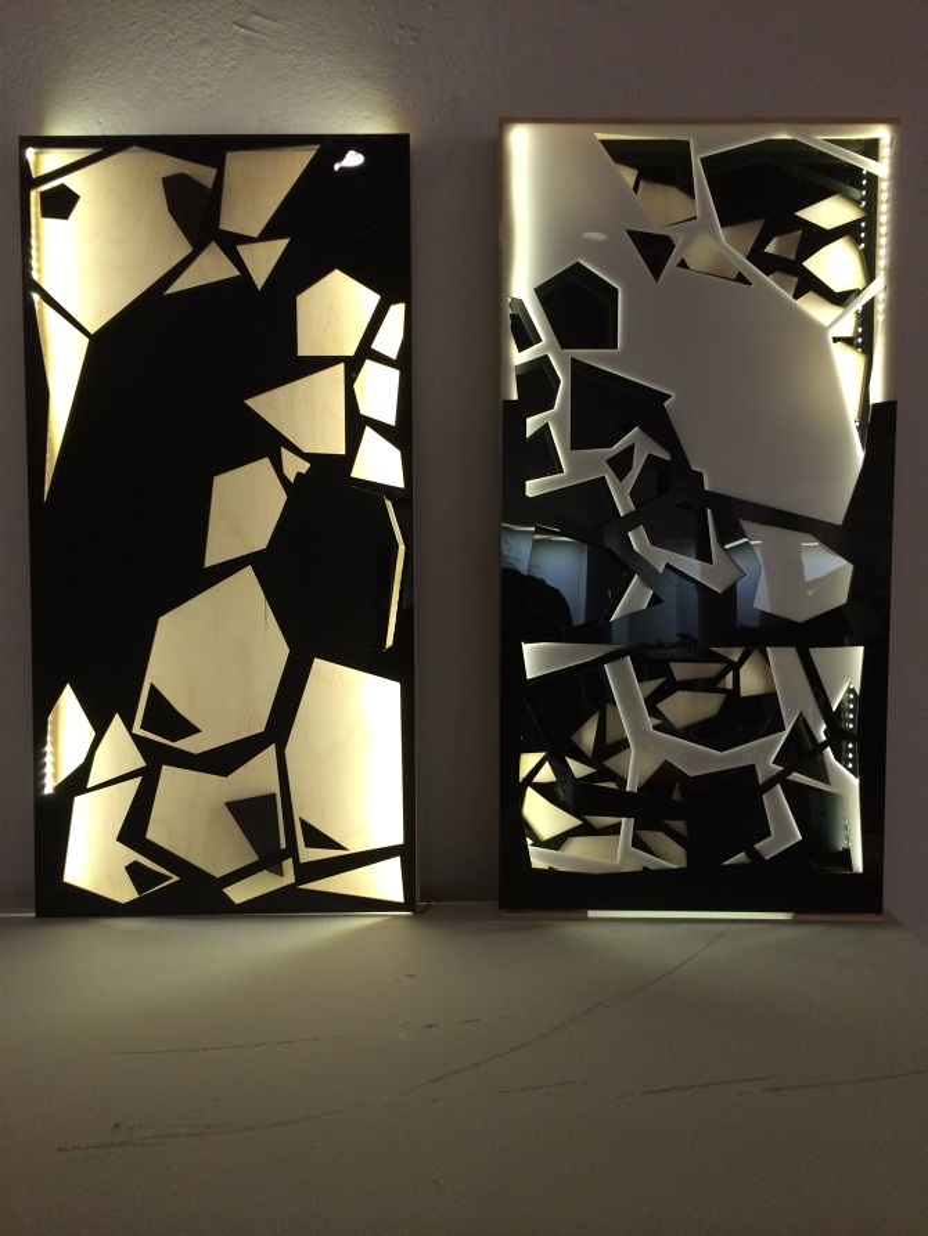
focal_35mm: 30
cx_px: 464
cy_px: 618
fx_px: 1072
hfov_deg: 46.8
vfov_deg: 60.0
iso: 160
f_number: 2.2
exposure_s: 1/30
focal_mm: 4.12
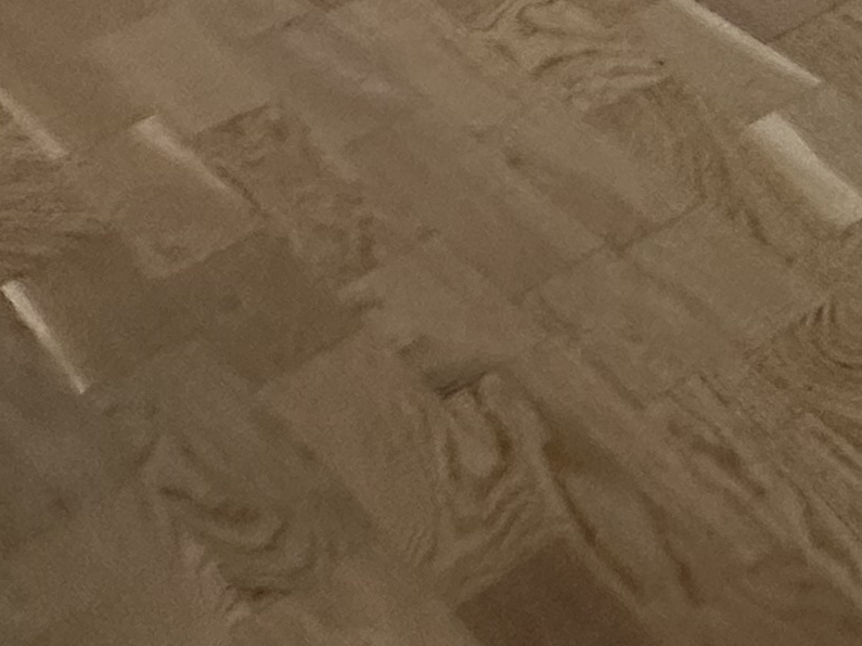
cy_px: -933
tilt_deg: -6.3
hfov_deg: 16.6
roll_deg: +0.1
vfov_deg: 13.9
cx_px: 1904
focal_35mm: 71
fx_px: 1768
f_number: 2.2
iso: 40
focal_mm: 2.22
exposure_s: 1/174
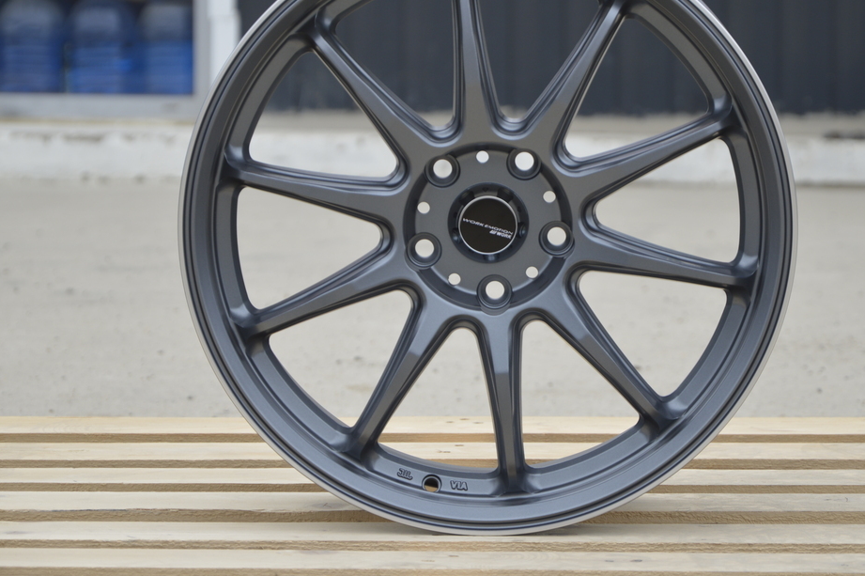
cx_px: 481
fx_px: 4939
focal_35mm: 206
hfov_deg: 10.0
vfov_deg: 6.7
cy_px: 216
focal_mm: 105
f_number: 5.6
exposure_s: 1/125
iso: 100
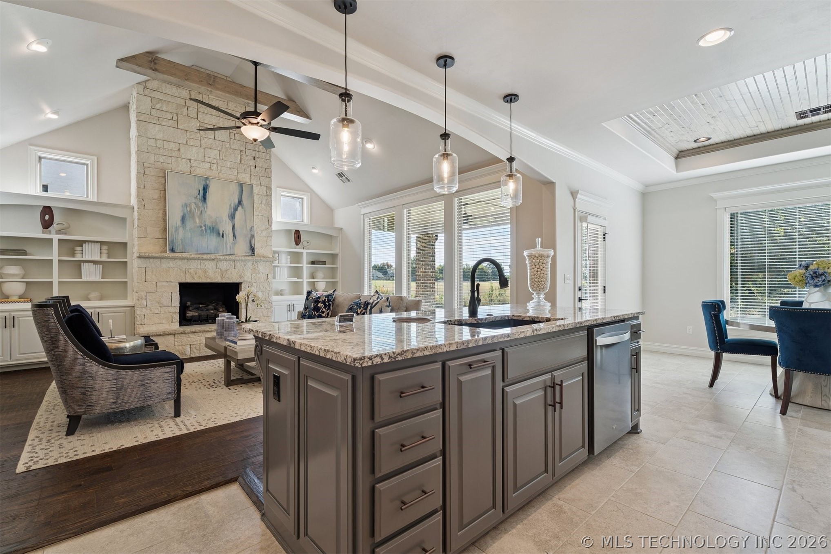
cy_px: 277
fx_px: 369
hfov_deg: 96.7
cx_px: 416
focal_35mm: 16
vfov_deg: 73.7
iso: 200
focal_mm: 16
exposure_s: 1/60
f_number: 6.3
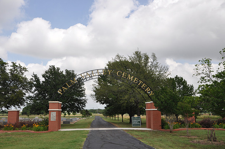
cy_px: 74
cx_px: 112
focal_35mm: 38
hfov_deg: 51.3
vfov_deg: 35.4
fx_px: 234
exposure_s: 1/200
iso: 200
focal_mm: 25
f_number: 7.1
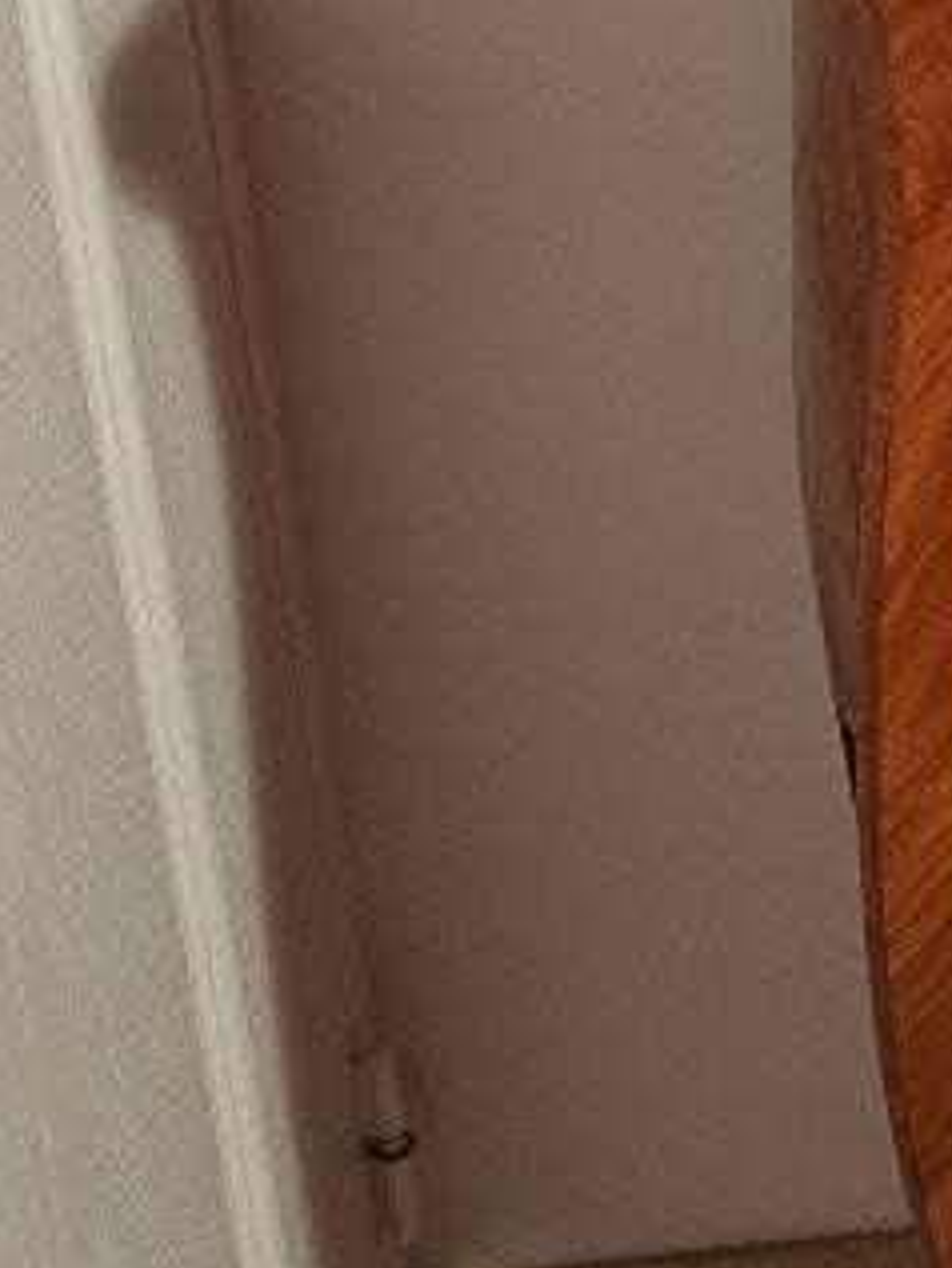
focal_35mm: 87
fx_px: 3188
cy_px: 56
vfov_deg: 21.8
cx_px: 1632
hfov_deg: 15.1
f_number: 1.8
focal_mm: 5.54
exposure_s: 1/100
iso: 160
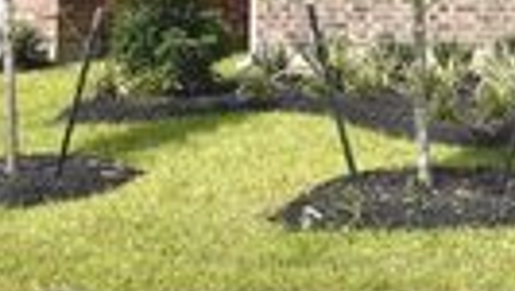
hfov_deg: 17.1
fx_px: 1448
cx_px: 879
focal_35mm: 106
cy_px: -103
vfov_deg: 11.1
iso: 640
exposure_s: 1/800
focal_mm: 18
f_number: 14
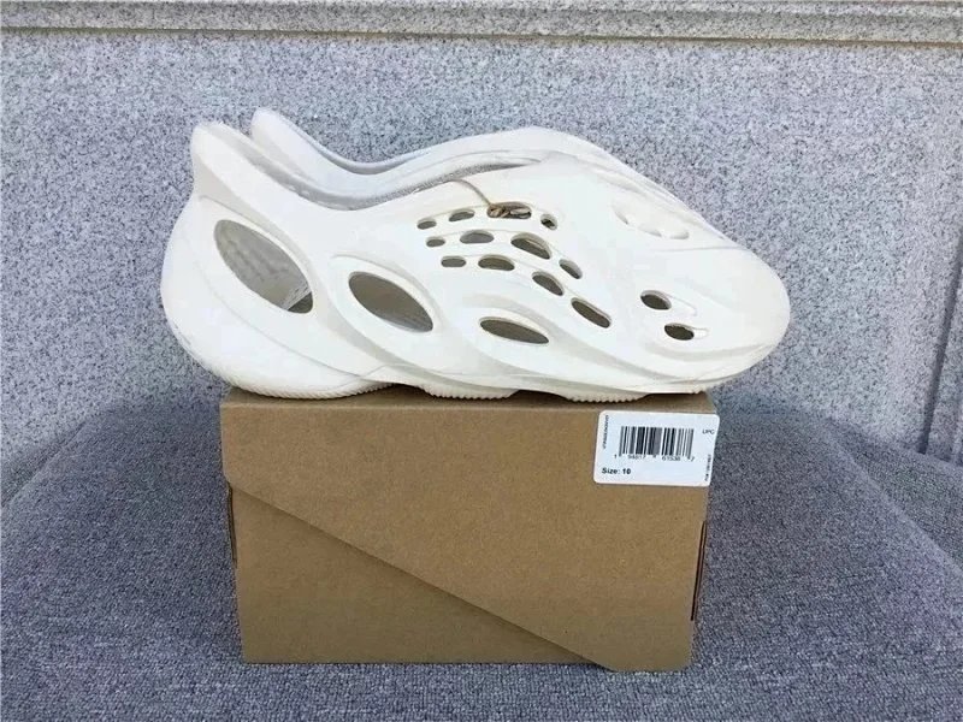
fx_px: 862
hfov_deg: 58.4
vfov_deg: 45.4
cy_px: 361
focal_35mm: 31
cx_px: 482
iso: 25
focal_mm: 3.3
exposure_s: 1/243
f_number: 2.4
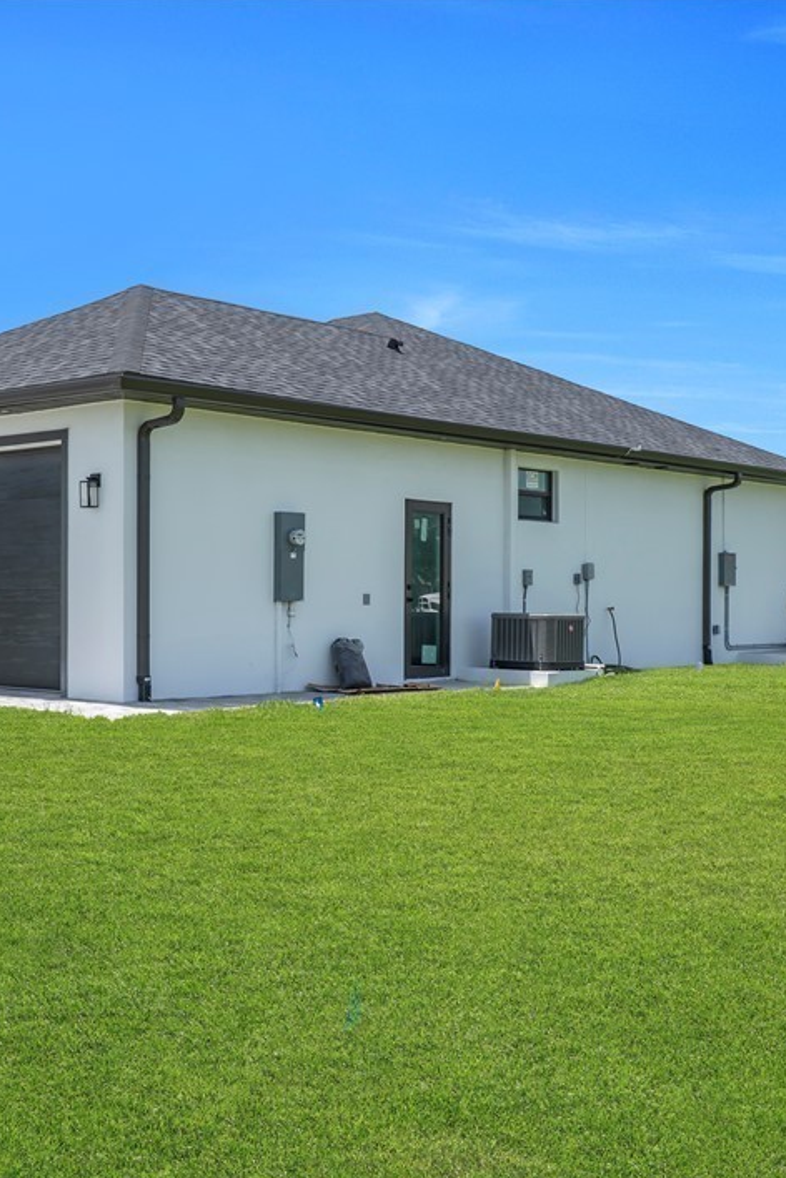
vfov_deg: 42.7
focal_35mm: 46
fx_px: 1506
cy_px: 596
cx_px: 204
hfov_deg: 28.8
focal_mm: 20
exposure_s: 1/320
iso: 100
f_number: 8
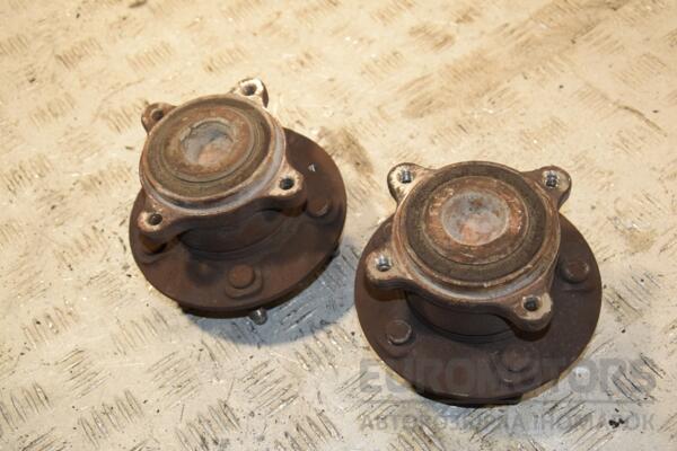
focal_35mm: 52
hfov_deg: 37.9
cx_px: 338
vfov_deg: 25.8
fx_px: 987
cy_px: 226
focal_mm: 35
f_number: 7.1
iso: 800
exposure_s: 1/200
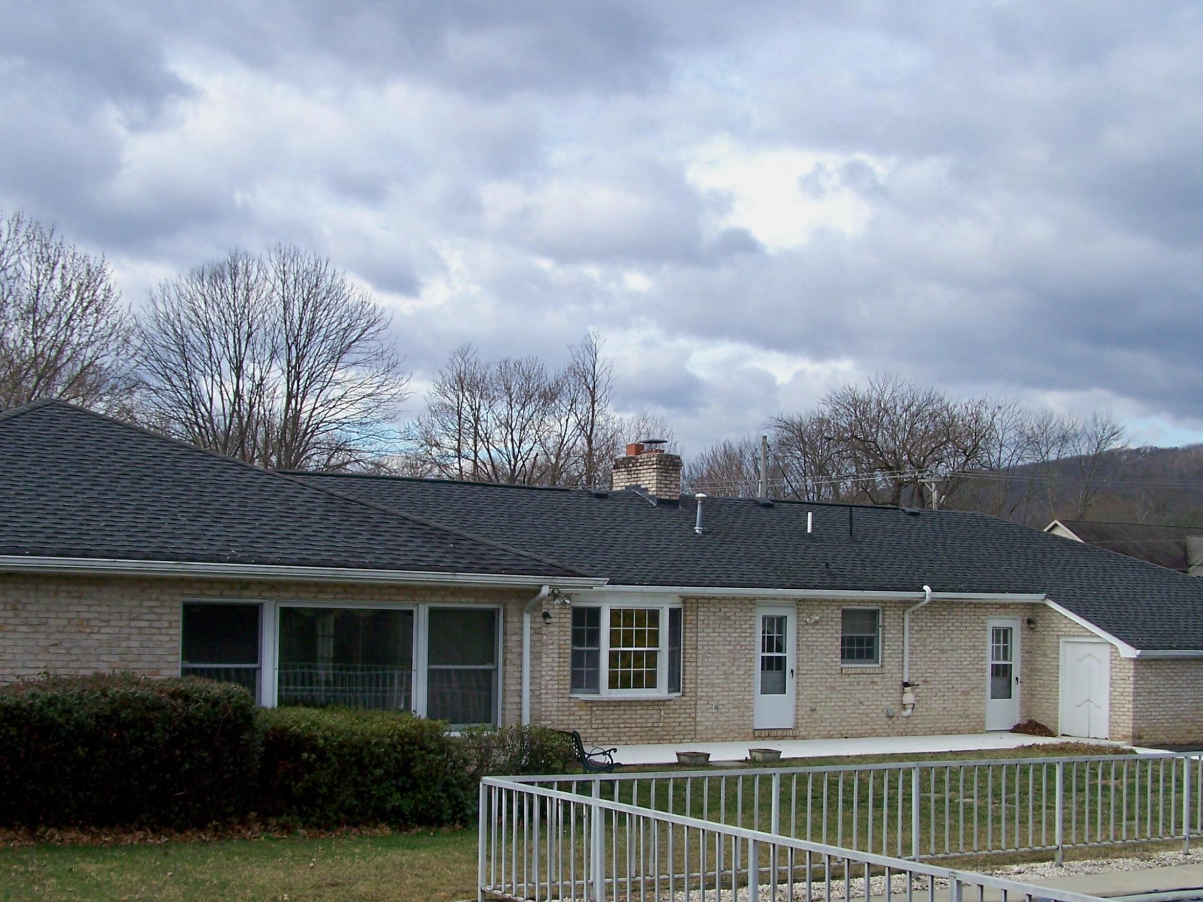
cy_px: 499
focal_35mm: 51
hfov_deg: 37.5
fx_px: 1772
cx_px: 589
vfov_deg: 28.5
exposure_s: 1/250
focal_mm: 6.3
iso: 64
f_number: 4
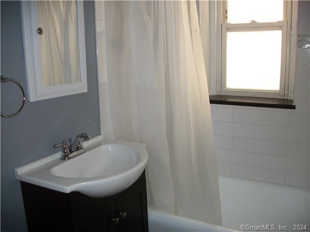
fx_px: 287
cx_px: 155
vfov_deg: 44.2
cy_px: 116
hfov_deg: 56.8
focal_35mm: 32
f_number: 2.9
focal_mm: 5.7
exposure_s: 1/30
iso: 80
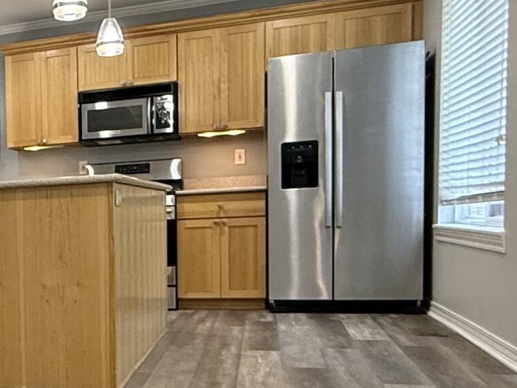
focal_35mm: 55
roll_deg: +1.8
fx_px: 821
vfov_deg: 26.2
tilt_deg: -5.3
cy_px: 293
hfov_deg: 29.2
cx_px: -131
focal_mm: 2.22
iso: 320
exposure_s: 1/120
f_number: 2.2
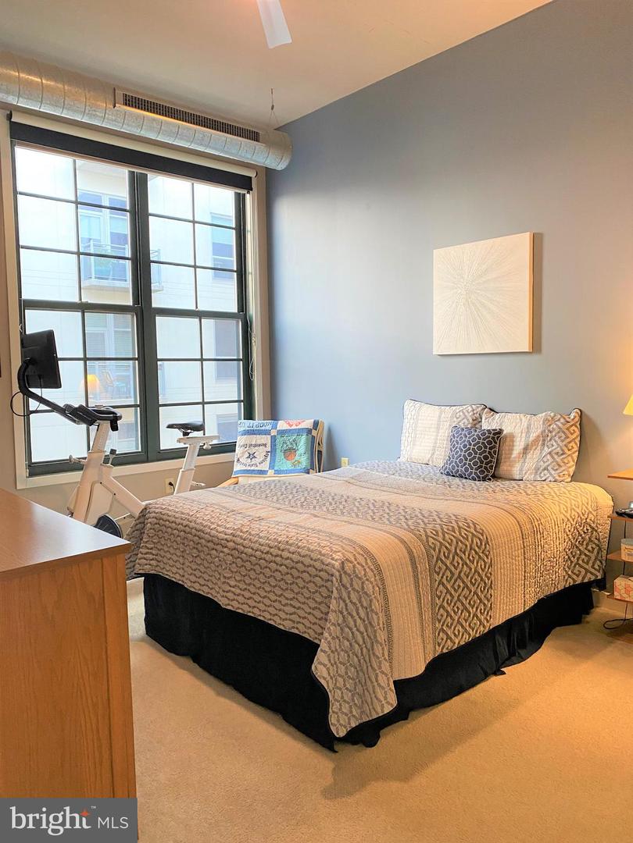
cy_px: 422
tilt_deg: -3.4
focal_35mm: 26
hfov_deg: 53.1
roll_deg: +1.3
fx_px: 634
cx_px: 316
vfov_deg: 67.3
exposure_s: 1/60
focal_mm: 4.25
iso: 125
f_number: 1.8
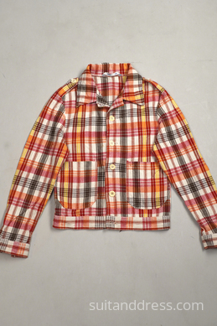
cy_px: 163
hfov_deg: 28.1
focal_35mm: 48
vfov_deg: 41.1
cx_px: 108
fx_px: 434
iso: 400
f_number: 8
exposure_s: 1/60
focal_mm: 32
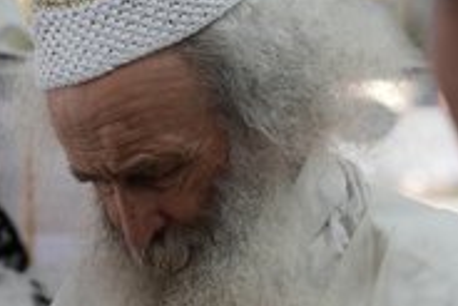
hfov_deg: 12.6
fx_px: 2075
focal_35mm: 163
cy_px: 200
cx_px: 179
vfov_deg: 8.4
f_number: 4
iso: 400
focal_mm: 75
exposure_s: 1/160
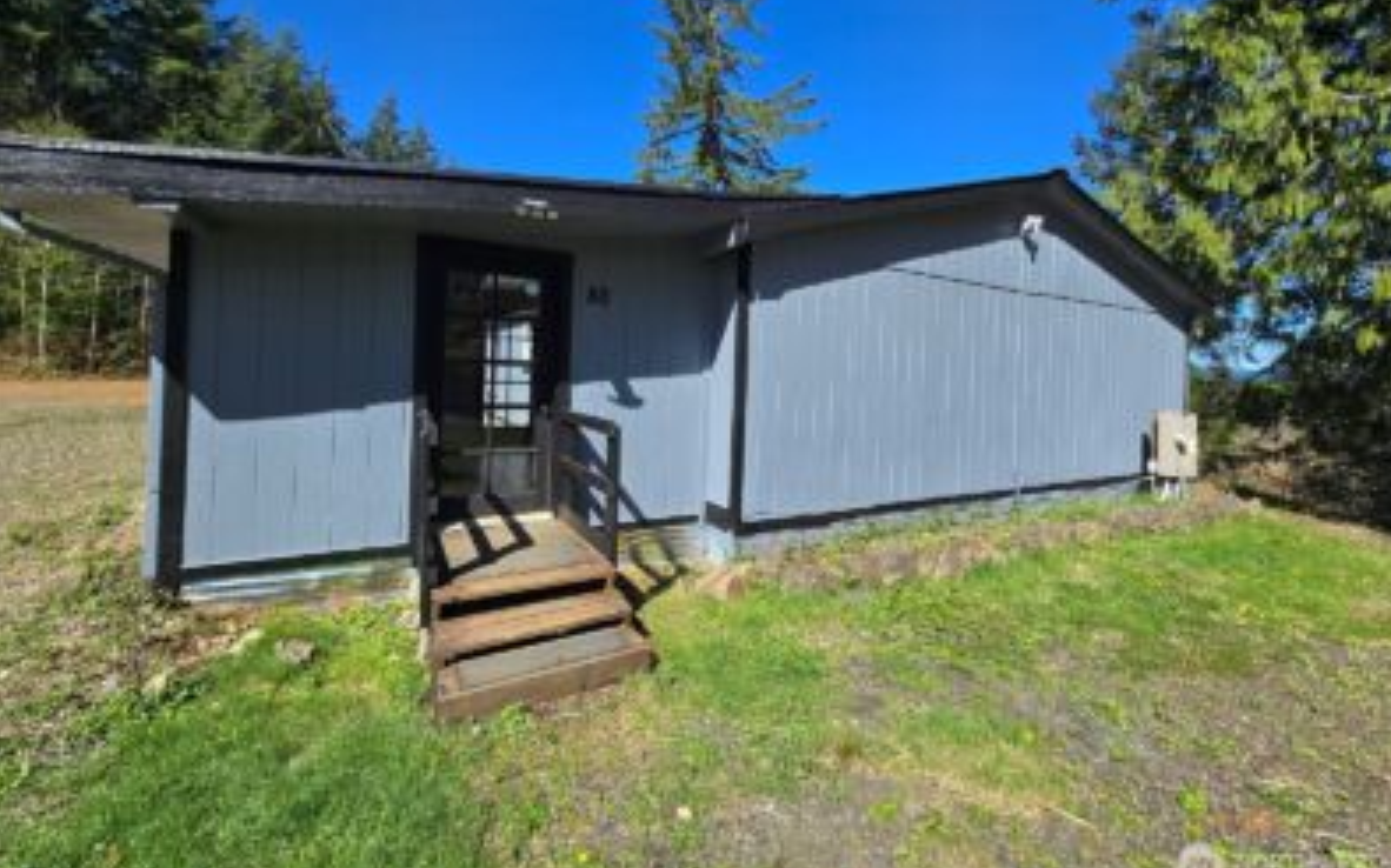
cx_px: 699
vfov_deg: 78.2
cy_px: 374
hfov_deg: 105.3
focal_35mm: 14
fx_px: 531
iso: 50
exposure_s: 1/1472
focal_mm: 2.2
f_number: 2.2
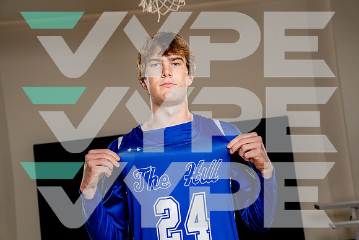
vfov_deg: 19.5
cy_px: 120
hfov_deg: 28.8
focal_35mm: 70
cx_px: 180
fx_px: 698
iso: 250
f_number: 8
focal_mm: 70
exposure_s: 1/250
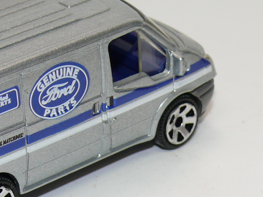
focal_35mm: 193
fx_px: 1466
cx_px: 26
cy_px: 91
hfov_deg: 10.2
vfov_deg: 7.7
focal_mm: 13
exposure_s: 1/30
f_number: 4
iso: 100
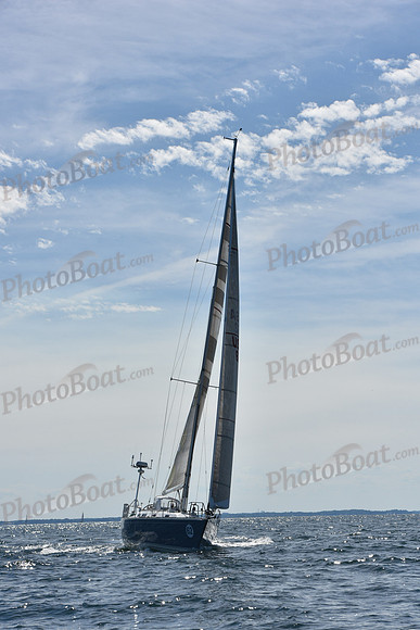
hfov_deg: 14.0
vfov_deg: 20.8
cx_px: 210
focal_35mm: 98
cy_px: 315
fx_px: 1714
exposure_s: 1/1600
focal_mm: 98
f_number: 10
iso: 250
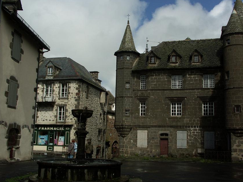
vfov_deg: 35.9
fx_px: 281
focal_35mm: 40
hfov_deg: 46.7
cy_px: 98
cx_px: 135
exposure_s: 1/500
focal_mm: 8.59
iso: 64
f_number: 9
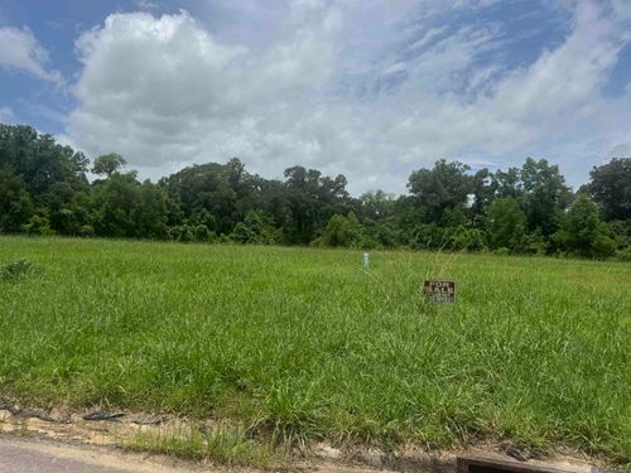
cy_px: 236
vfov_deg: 56.8
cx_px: 316
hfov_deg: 71.6
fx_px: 437
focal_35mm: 24
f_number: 1.78
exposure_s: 1/7937
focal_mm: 6.76
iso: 80
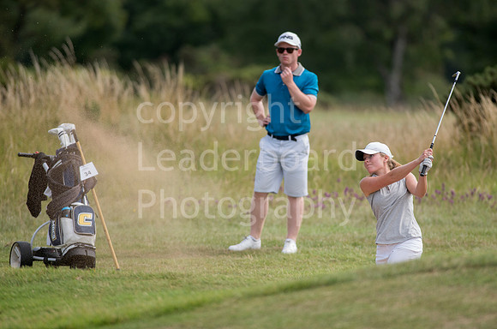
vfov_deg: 4.6
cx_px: 248
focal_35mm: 300
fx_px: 4133
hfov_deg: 6.9
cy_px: 164
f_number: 4
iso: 400
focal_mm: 300
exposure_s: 1/2500
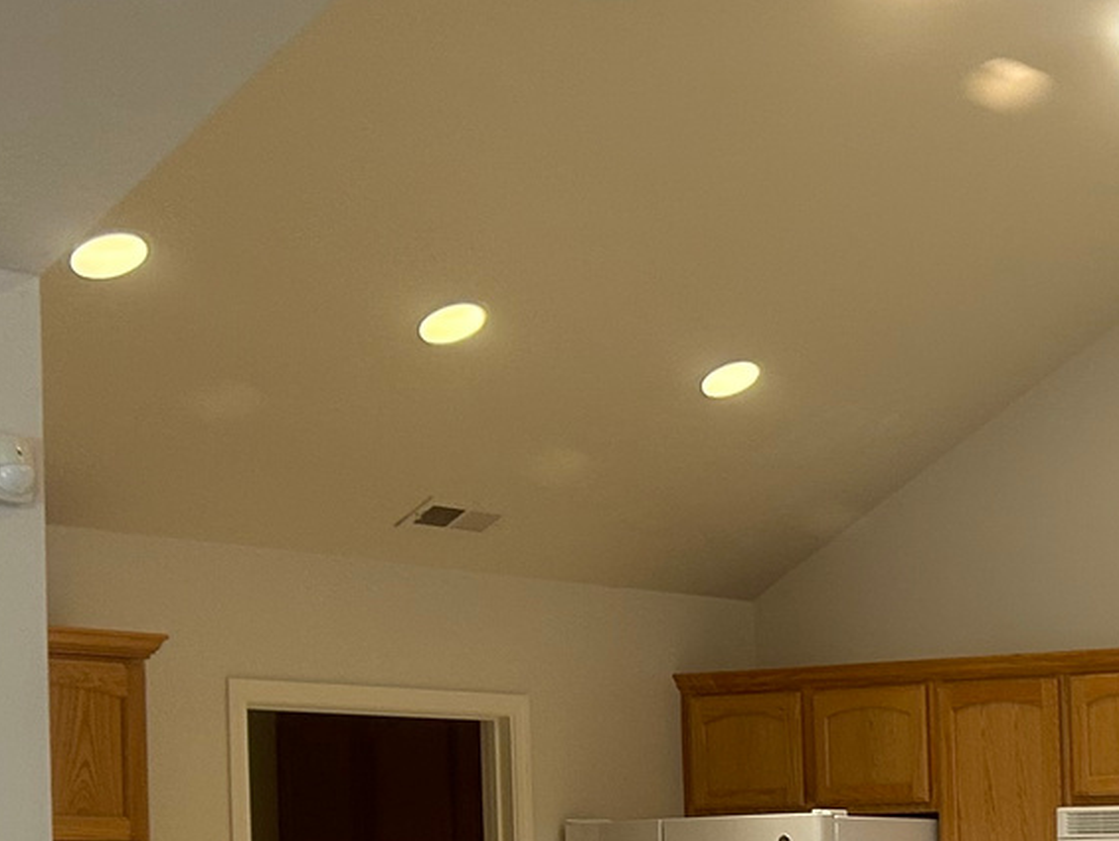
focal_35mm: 94
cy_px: 944
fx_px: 3040
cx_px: 1475
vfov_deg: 15.3
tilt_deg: -1.2
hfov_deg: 19.2
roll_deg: +1.2
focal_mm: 5.7
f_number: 1.5
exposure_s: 1/60
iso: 80
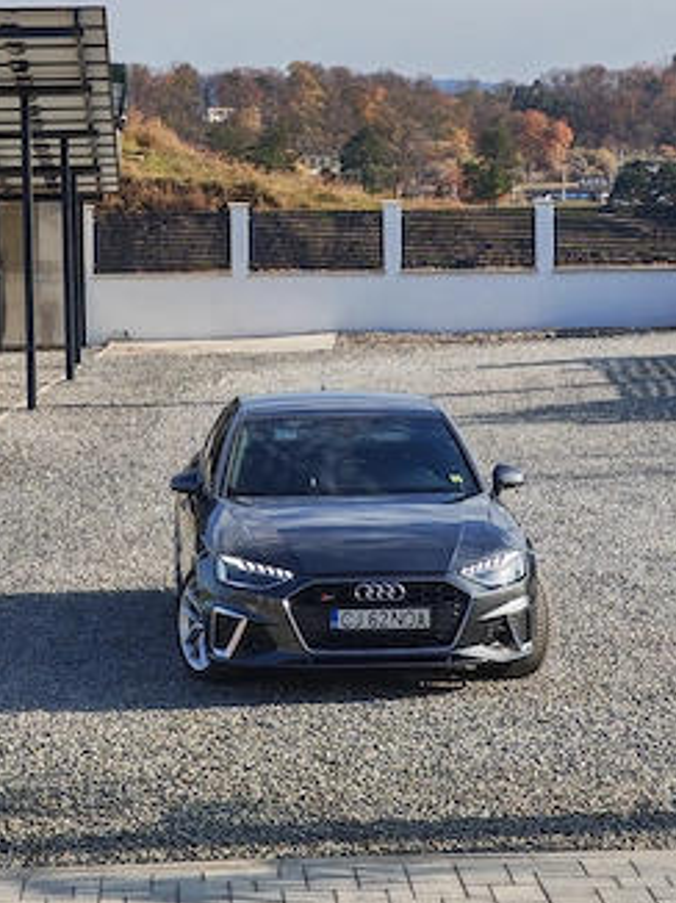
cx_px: 360
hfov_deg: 11.9
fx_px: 3233
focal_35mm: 124
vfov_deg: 15.9
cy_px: 371
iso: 50
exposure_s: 1/370
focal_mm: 8.67
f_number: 2.4
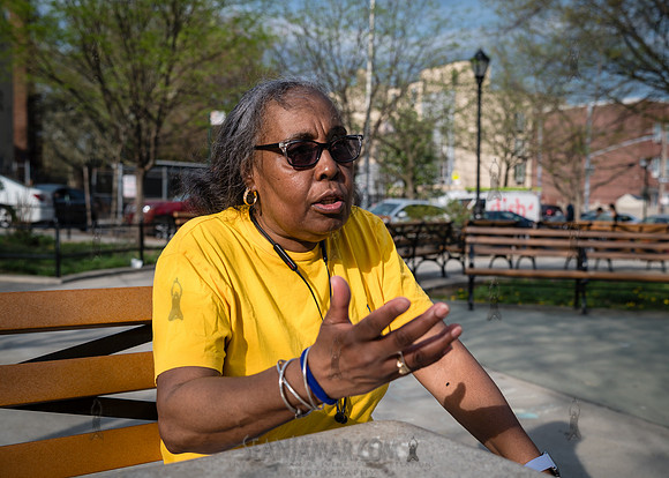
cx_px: 371
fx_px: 740
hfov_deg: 48.5
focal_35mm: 39
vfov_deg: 35.7
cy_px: 225
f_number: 4.5
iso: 200
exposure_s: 1/1250
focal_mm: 35
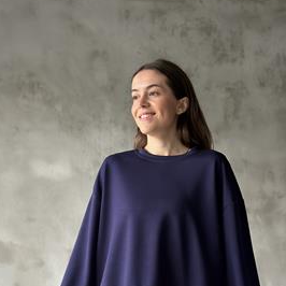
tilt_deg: +3.3
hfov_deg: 25.3
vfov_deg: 25.1
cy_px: 213
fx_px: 636
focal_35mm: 68
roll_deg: -0.3
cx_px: 167
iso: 320
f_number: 1.78
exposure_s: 1/60
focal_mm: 6.86
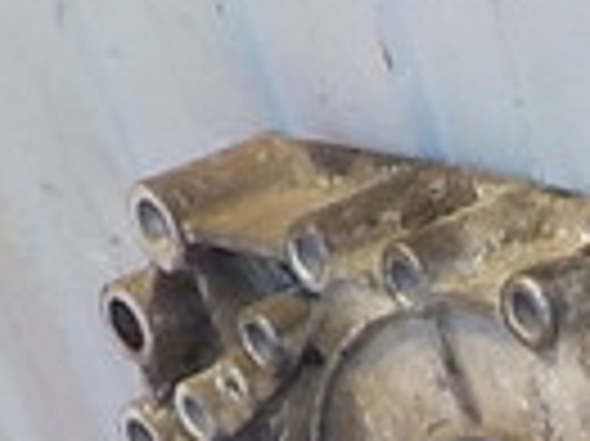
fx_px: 2503
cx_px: 1072
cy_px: 1048
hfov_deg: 12.3
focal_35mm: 147
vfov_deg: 9.1
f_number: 3.3
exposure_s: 1/30
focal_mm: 4.1
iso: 200
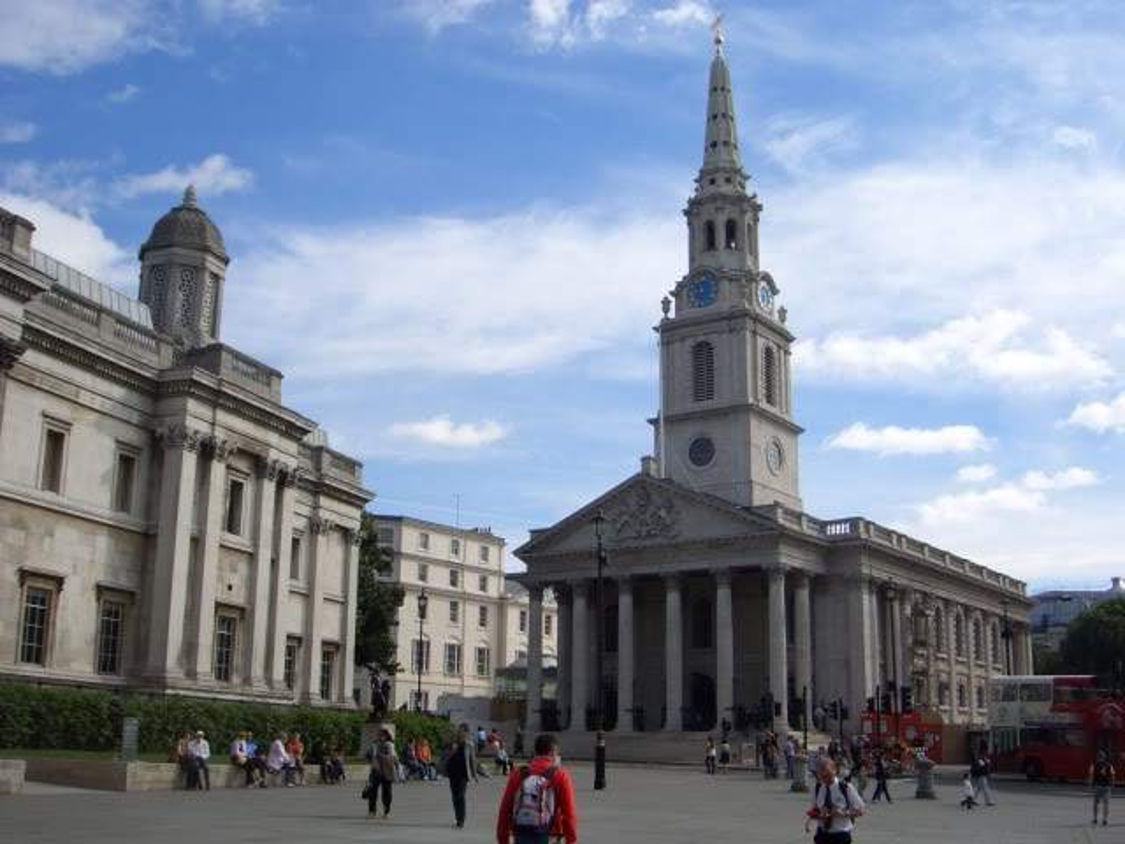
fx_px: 1267
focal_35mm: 39
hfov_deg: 47.9
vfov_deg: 36.8
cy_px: 422
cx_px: 562
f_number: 4.8
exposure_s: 1/640
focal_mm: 8
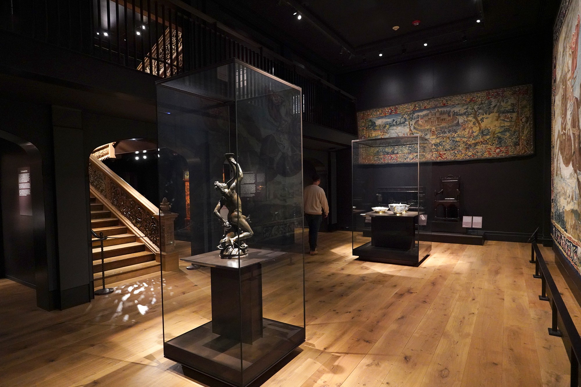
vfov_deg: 61.9
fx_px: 323
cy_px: 194
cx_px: 290
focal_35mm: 20
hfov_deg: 84.0
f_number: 2.8
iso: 8000
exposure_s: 1/100
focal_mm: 20
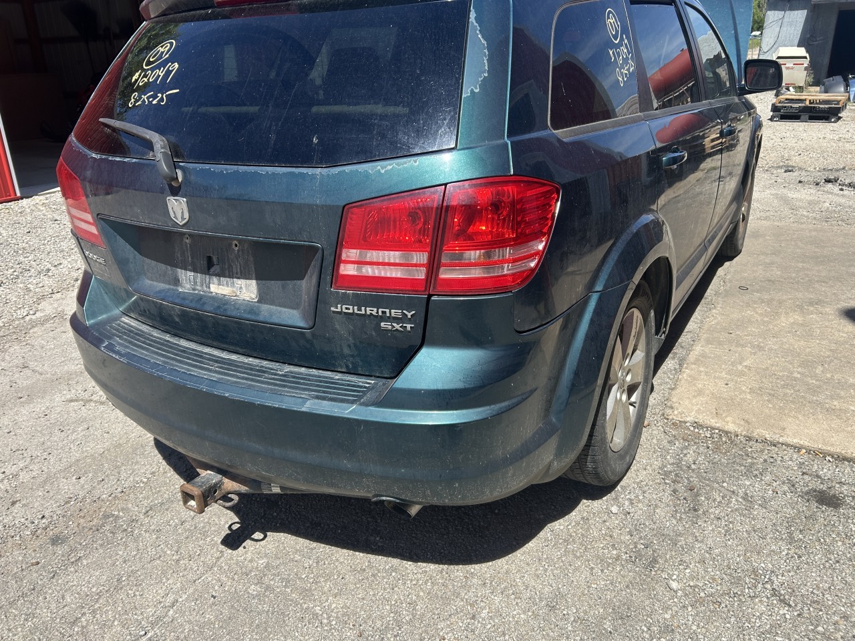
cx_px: 428
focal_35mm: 26
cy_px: 320
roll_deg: +0.9
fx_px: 642
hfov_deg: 67.3
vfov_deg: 53.1
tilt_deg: -22.3
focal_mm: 5.7
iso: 50
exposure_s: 1/2841
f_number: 1.5
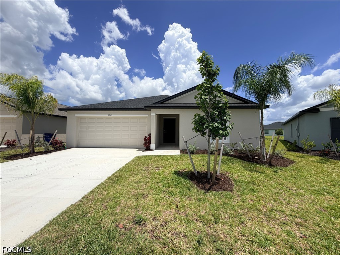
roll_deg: -0.4
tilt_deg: +3.1
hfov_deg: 102.1
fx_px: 138
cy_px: 128
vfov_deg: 85.7
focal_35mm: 14
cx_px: 170
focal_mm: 2.22
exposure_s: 1/1613
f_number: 2.2
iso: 20
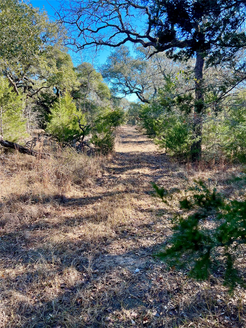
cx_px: 123
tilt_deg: -9.7
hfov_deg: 53.1
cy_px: 164
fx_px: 246
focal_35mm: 26
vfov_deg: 67.3
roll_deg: -1.9
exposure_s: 1/458
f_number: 1.5
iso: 50
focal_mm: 5.7
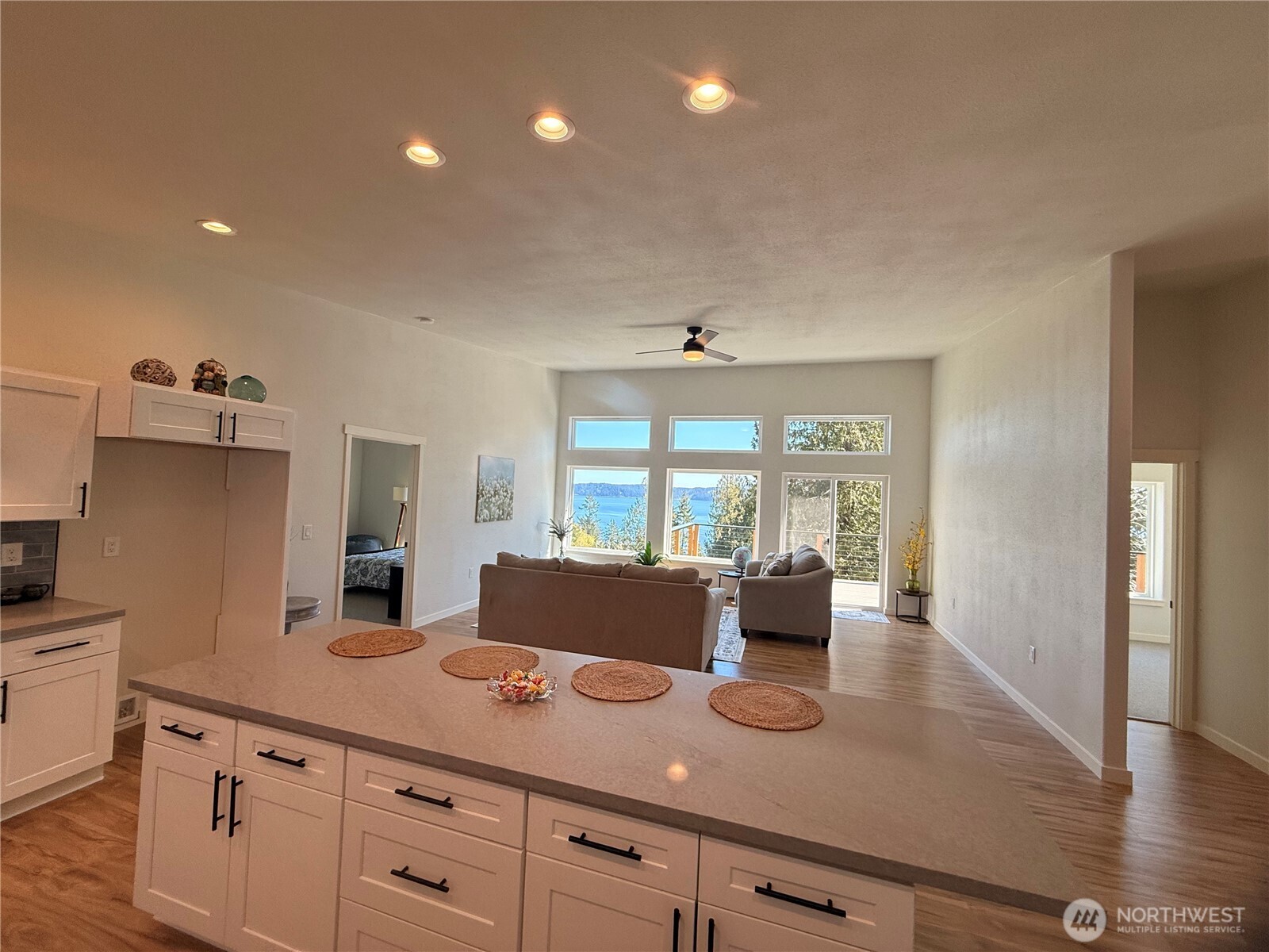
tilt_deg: +2.0
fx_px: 513
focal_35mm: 14
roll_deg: -2.4
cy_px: 476
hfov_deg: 102.1
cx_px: 634
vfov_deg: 85.7
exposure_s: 1/181
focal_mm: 2.22
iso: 64
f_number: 2.2
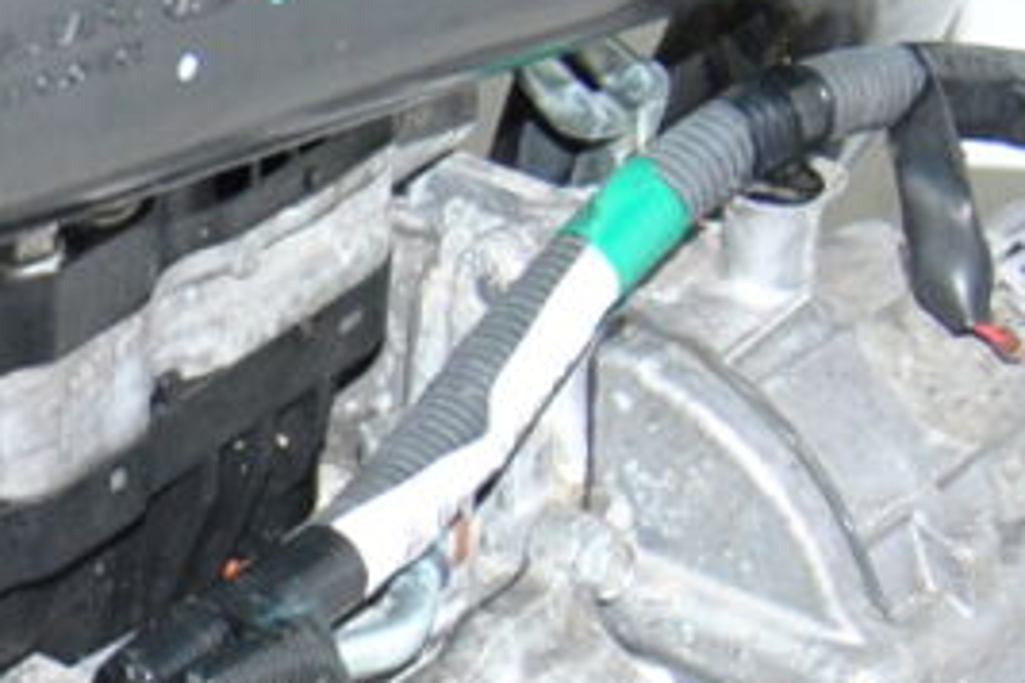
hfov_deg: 7.4
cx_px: -929
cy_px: 585
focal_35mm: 270
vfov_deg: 5.1
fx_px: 7687
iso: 400
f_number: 6.3
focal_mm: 30
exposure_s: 1/200
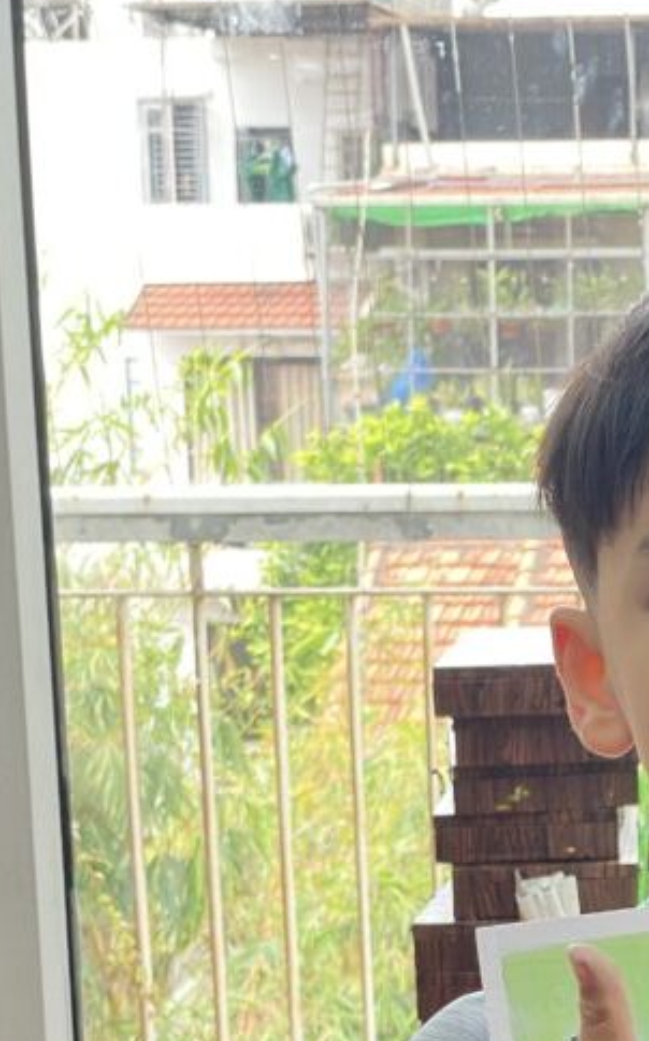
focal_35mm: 114
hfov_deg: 11.2
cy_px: 1009
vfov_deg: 17.9
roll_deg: +0.6
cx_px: 784
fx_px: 3230
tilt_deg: -11.8
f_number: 2
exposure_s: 1/100
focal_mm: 6
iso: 50
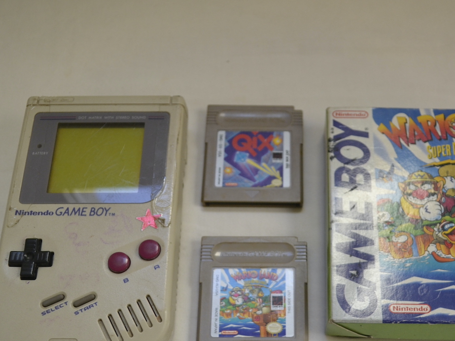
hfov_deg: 37.9
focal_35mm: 50
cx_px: 292
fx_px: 657
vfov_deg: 28.9
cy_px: 222
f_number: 4.5
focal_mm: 20
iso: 400
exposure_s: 1/80
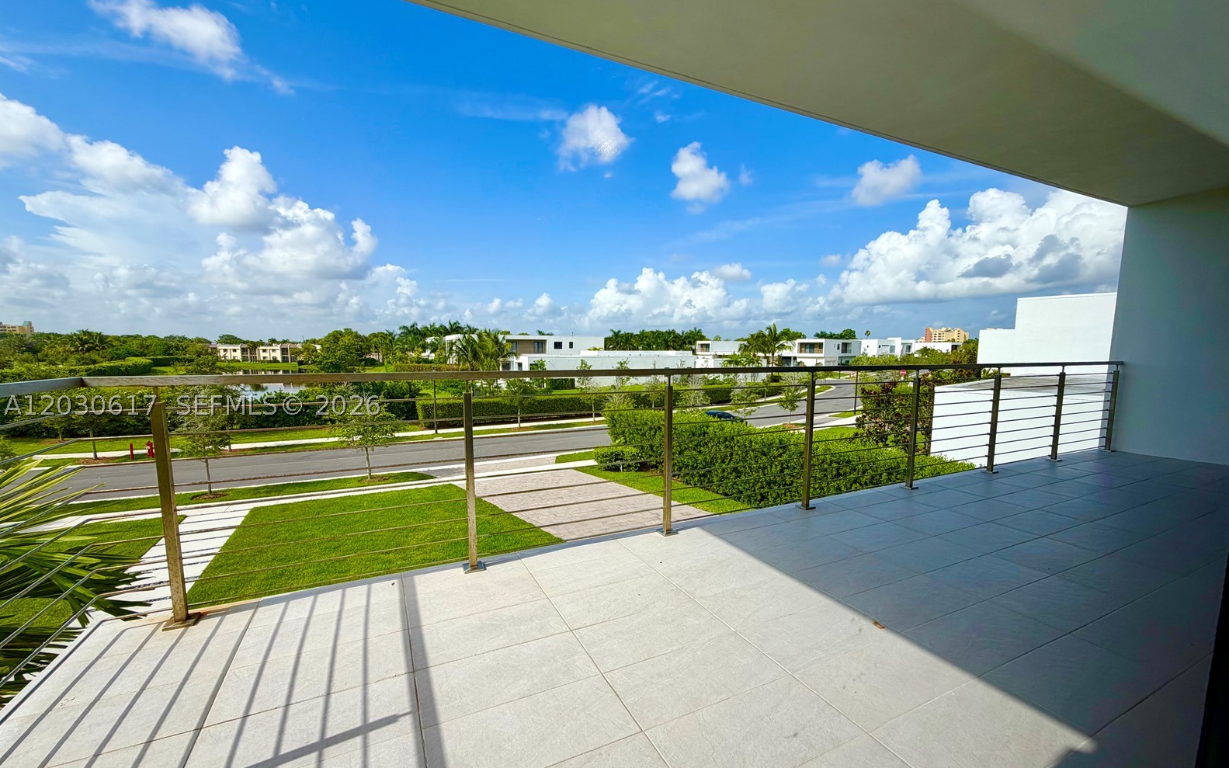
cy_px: 405
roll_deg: +0.7
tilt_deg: -6.2
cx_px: 619
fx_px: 502
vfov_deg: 74.7
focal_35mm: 15
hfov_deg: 101.5
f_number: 2.2
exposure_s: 1/770
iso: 25
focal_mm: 2.22
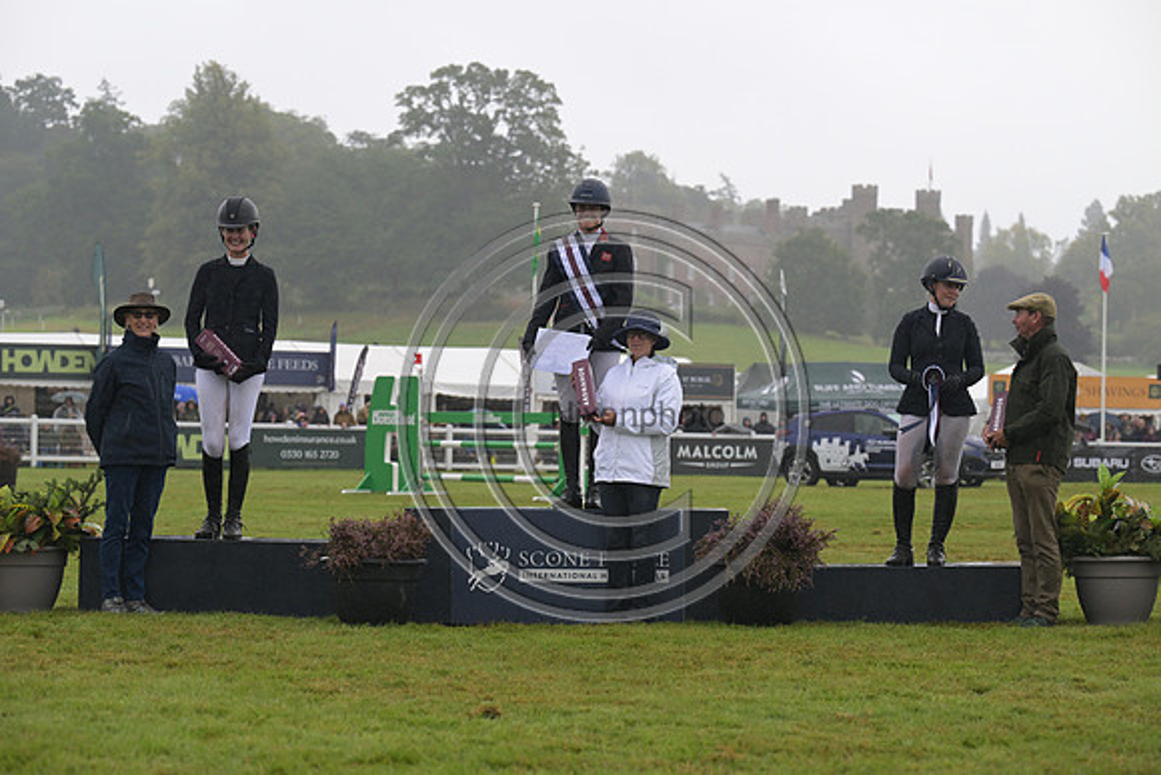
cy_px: 388
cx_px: 580
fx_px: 3290
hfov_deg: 20.0
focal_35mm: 102
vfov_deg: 13.4
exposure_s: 1/1000
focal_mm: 102
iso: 900
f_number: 5
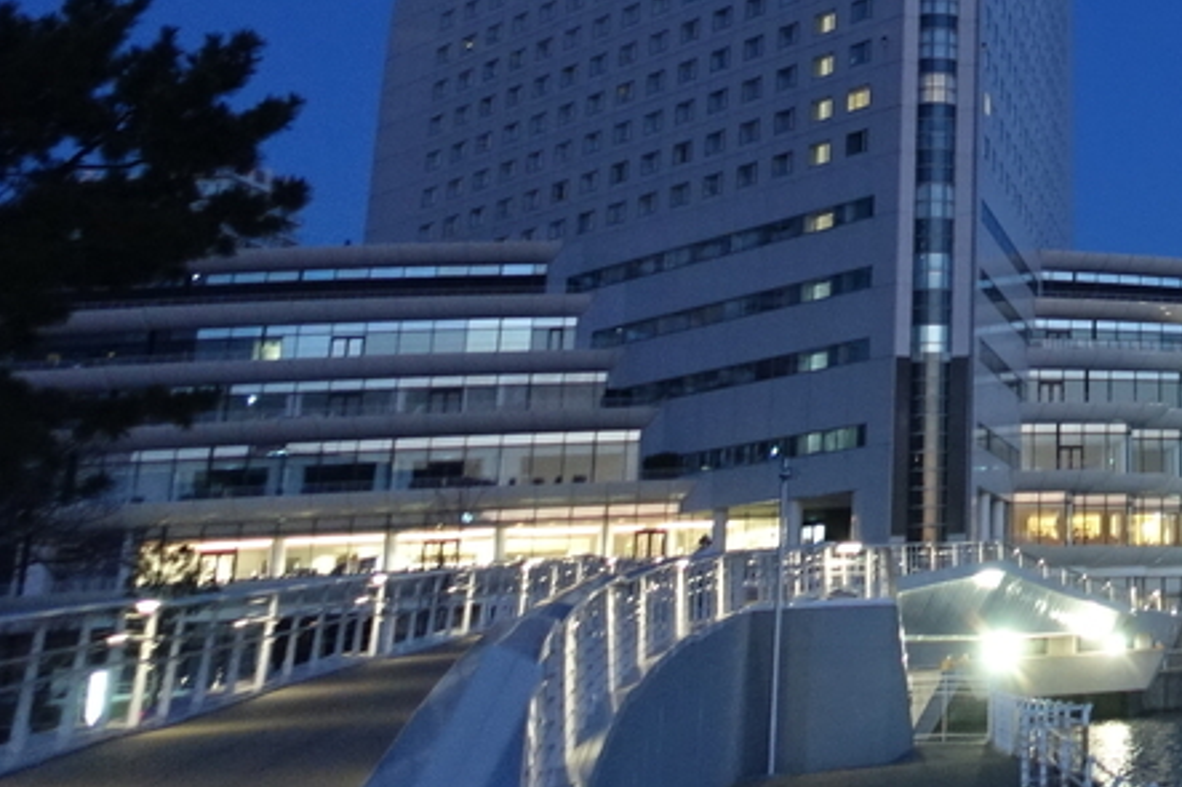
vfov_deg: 19.5
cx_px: 1467
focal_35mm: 65
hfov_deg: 26.9
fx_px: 2133
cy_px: -189
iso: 800
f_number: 1.8
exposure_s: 1/25
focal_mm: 8.8
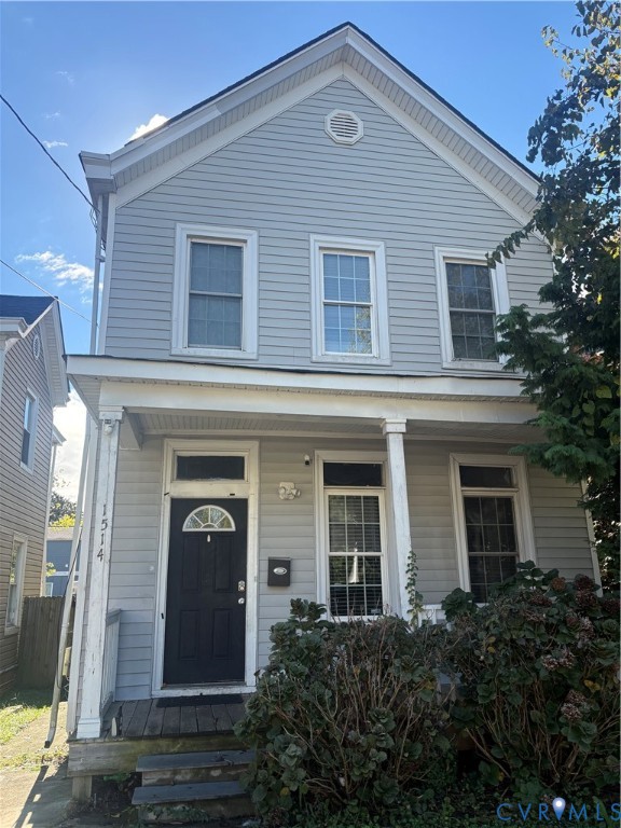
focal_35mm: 26
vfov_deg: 67.3
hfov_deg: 53.1
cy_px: 414
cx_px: 310
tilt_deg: +15.5
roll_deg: +0.7
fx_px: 622
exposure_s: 1/973
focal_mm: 5.96
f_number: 1.6
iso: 64
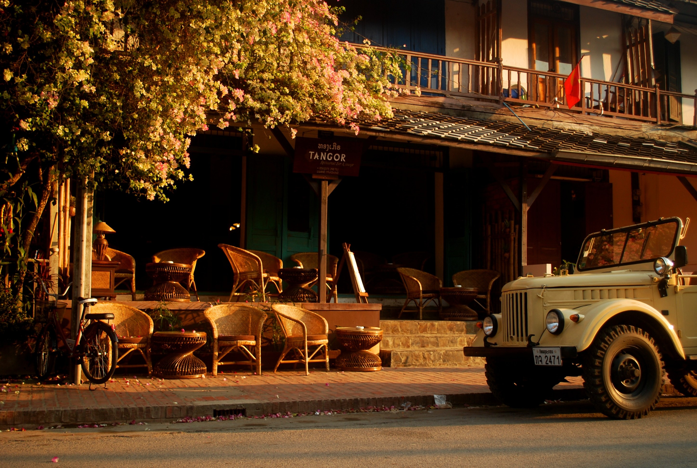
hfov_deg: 49.5
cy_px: 234
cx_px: 348
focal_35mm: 39
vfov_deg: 34.4
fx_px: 757
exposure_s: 1/160
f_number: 4.2
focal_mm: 26
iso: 100
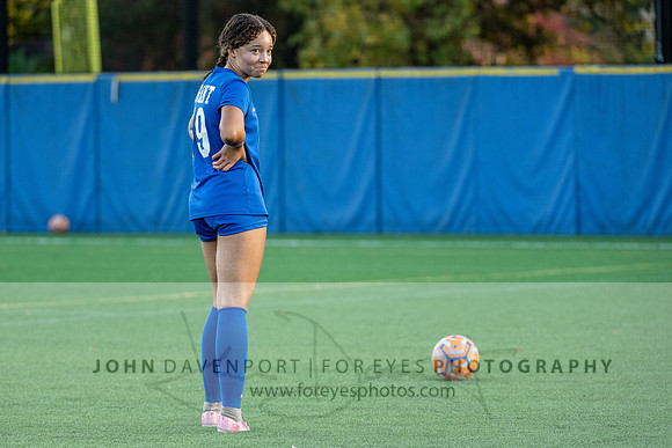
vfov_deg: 6.0
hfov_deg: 9.0
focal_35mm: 230
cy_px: 257
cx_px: 286
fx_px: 4290
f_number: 4
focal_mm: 200
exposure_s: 1/1000
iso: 2000
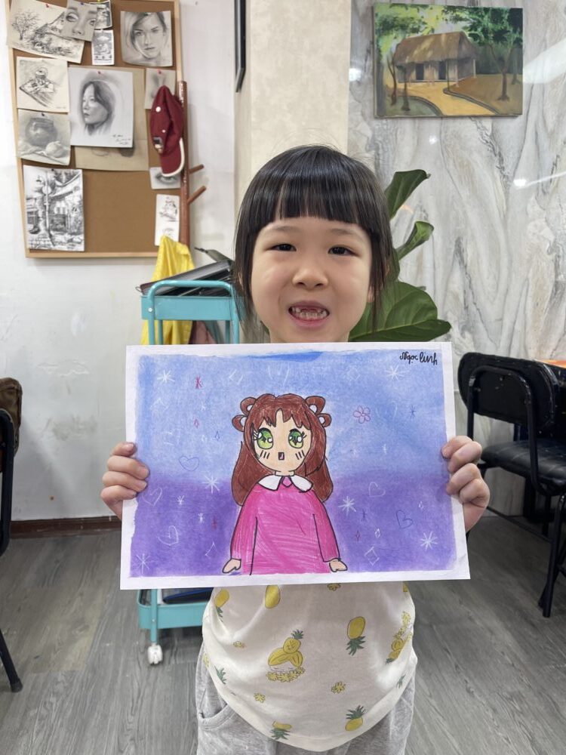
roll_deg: -0.9
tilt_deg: -9.7
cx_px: 283
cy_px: 378
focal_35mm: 25
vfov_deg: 69.4
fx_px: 545
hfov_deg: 54.9
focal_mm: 5.1
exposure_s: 1/100
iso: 100
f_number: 1.6
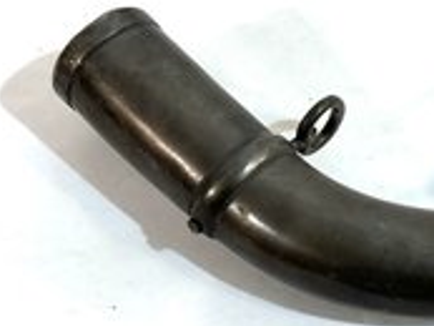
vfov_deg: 14.4
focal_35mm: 103
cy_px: 142
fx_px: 1292
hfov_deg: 18.7
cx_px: 413
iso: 32
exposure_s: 1/120
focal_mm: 5.96
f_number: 1.6
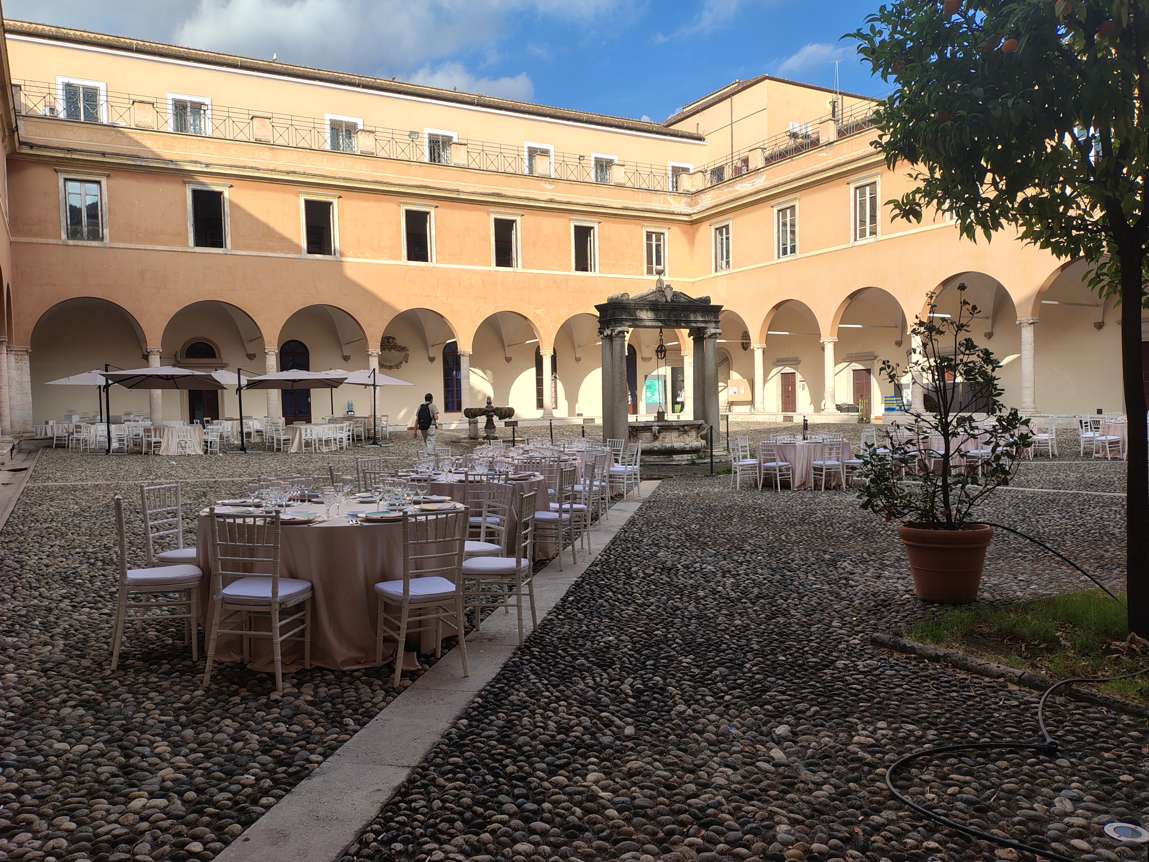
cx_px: 574
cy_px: 431
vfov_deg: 54.9
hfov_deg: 69.4
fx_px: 830
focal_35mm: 25
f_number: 1.7
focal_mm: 4.71
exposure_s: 1/760
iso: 144
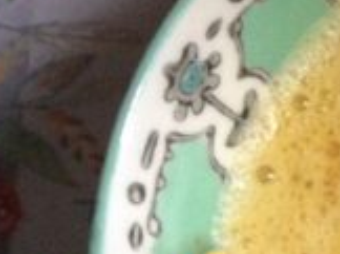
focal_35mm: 130
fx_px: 1275
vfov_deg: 11.2
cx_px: 600
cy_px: 288
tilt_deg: -78.8
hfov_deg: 13.7
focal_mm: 4.28
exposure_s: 1/20
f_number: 2.4
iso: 250
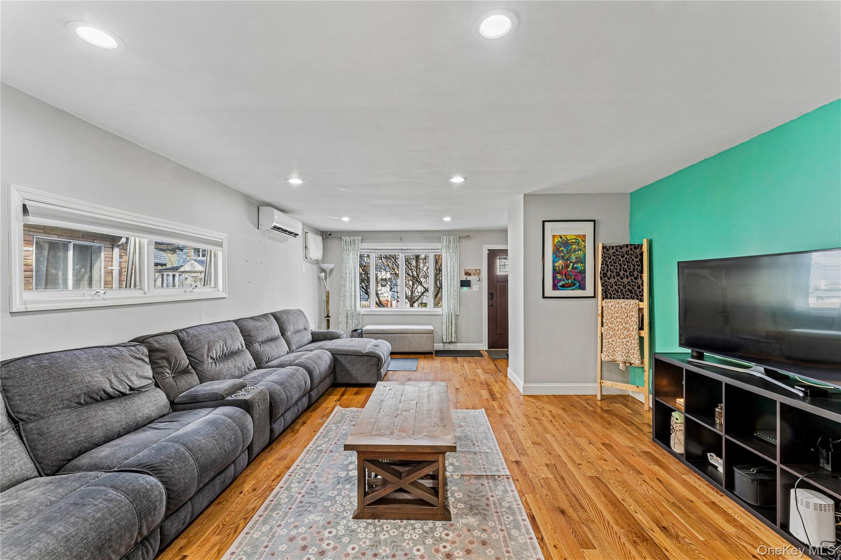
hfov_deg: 104.3
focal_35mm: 14
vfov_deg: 81.2
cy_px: 280
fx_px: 327
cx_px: 420
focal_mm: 14
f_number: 11
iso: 100
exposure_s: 1/2.5
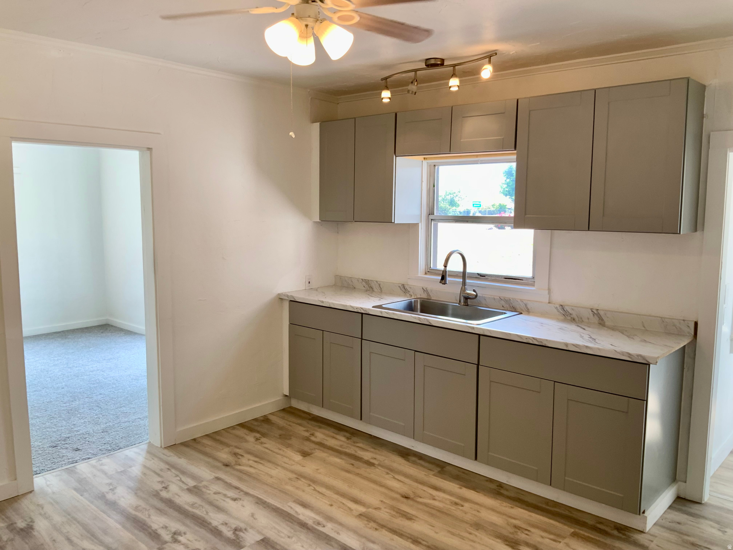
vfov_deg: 48.2
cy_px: 275
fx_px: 614
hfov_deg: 61.7
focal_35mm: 29
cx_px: 366
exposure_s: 1/120
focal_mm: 3
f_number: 1.8
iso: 25
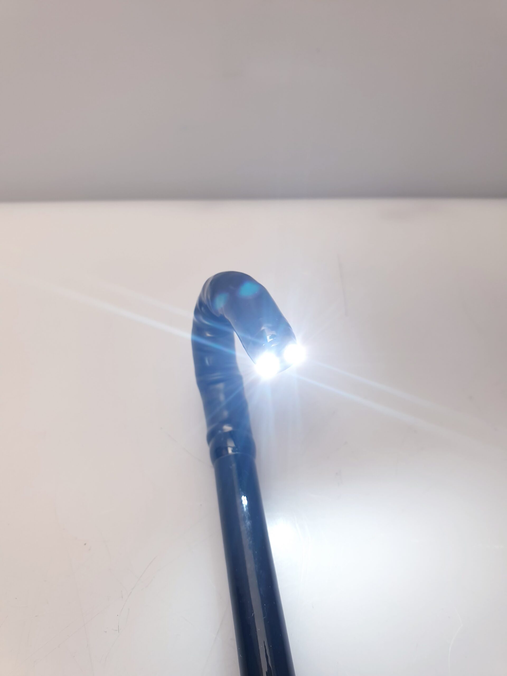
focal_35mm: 26
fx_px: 508
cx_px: 254
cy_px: 338
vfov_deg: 67.3
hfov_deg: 53.1
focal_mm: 4.3
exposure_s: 1/50
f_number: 2.4
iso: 50
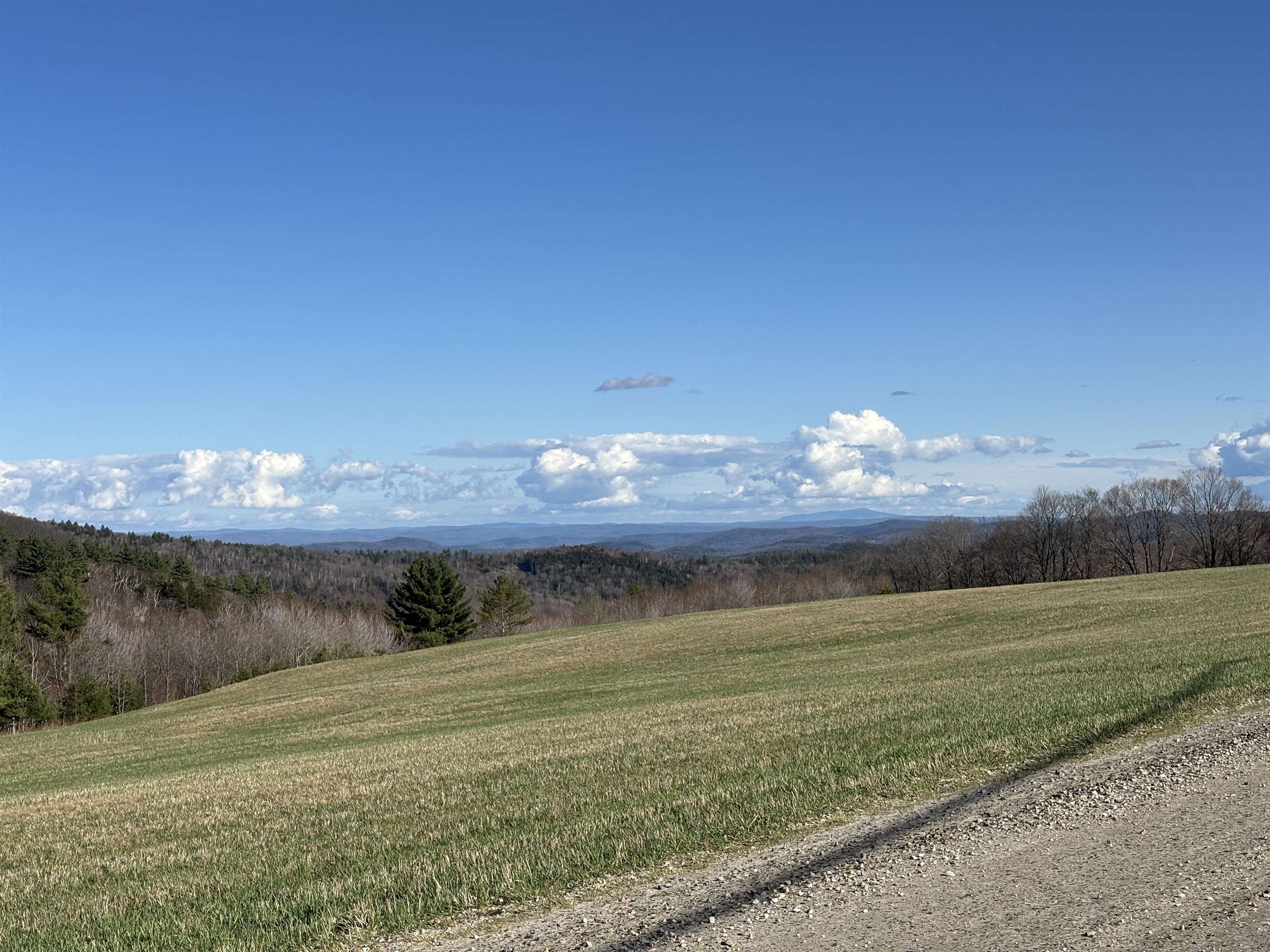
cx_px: 635
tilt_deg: +1.0
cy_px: 476
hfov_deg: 36.8
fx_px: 1908
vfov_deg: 28.0
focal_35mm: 52
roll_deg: +1.6
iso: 40
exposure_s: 1/4425
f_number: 1.6
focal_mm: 5.96
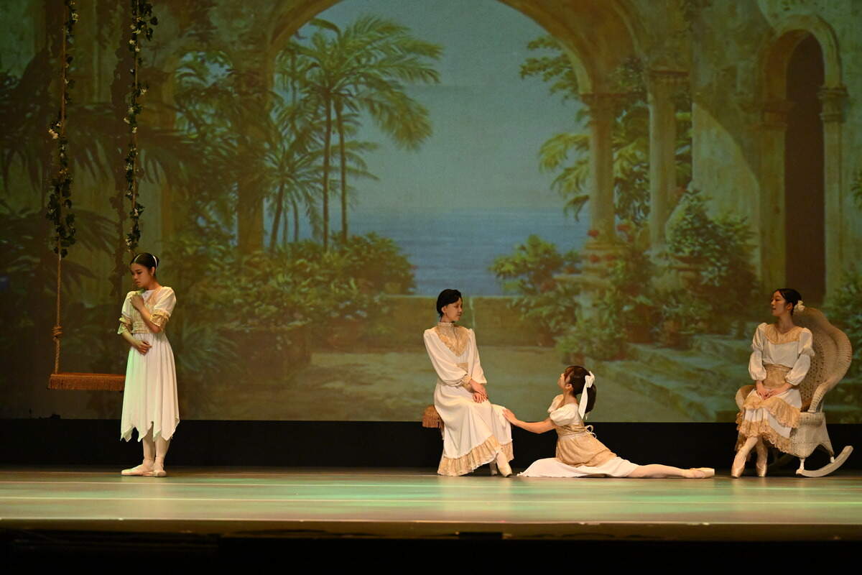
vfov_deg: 16.3
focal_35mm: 84
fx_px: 2011
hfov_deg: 24.2
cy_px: 288
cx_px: 431
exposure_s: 1/1000
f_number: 2.8
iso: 8000
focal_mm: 84
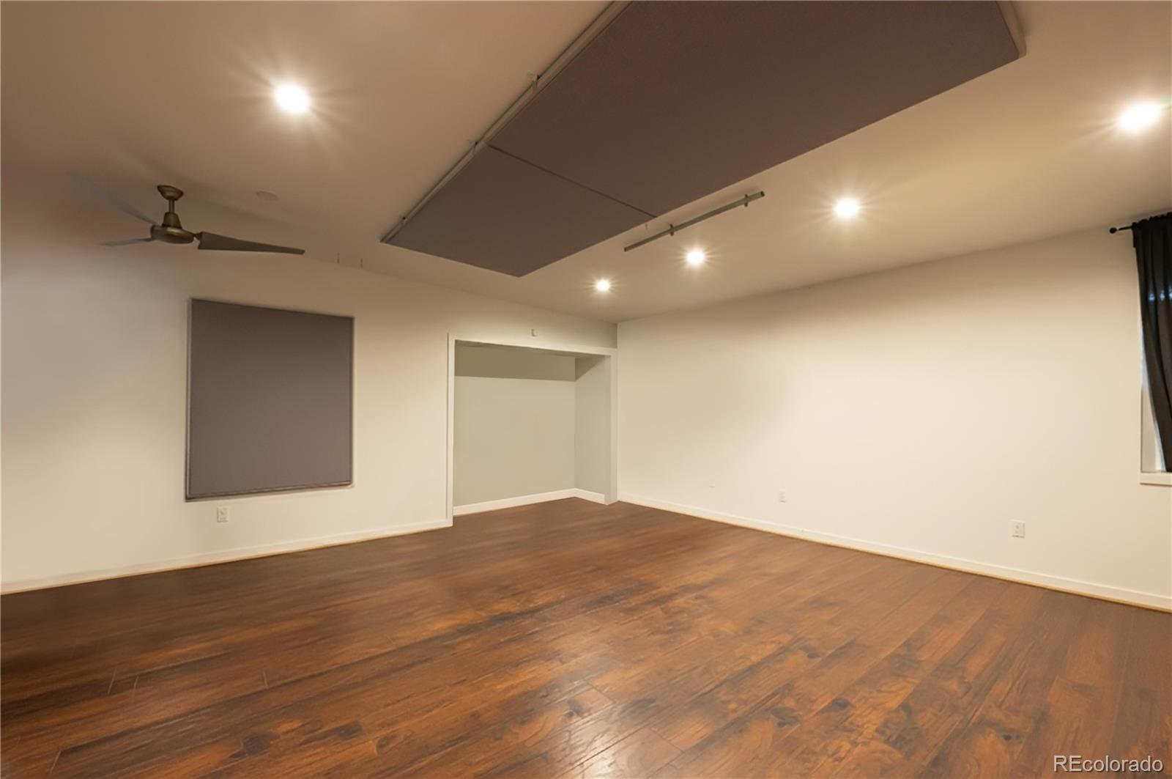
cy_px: 390
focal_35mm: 14
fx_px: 455
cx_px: 586
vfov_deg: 81.1
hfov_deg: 104.3
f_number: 10
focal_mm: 14
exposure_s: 1/5
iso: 1000
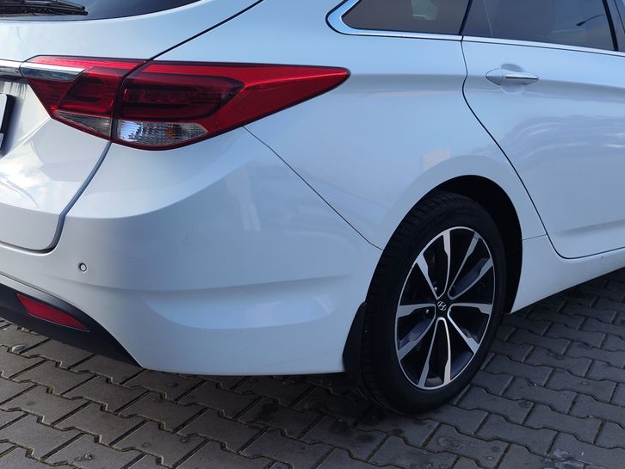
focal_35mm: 38
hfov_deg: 48.9
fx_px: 686
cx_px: 343
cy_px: 162
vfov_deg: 37.4
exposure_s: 1/483
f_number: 1.69
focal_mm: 7.01
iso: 50
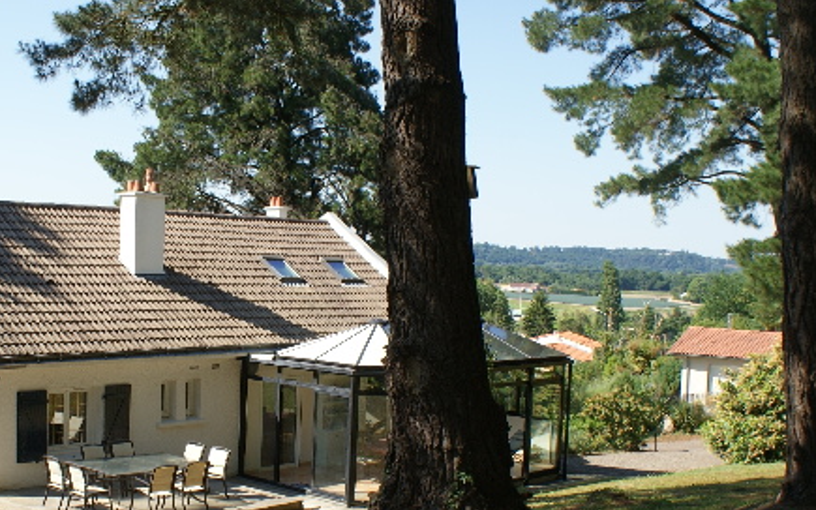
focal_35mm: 45
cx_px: 285
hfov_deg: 43.8
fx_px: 1001
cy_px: 339
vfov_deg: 28.4
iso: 100
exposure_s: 1/100
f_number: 10
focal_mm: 20
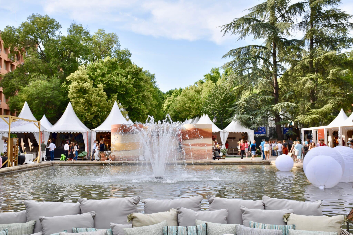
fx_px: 500
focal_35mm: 51
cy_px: 118
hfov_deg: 38.9
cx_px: 176
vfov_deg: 26.5
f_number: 7.1
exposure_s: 1/200
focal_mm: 34
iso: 100
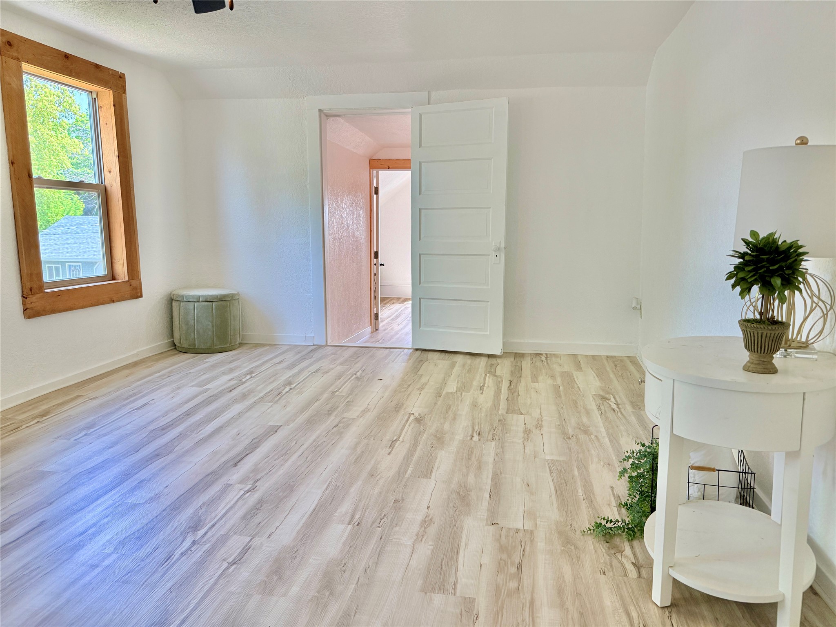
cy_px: 314
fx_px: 580
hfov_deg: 71.6
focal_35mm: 24
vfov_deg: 56.8
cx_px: 418
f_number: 1.78
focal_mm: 6.76
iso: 200
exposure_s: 1/240
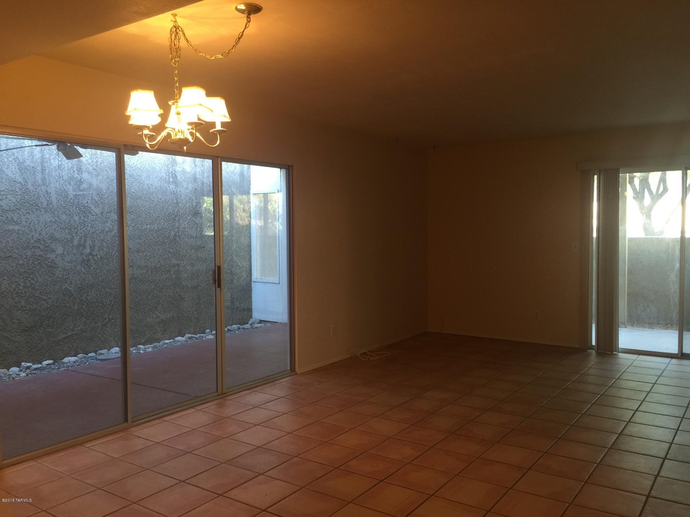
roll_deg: -0.1
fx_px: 578
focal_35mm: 29
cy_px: 258
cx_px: 345
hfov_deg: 61.7
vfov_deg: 48.2
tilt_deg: -2.1
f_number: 2.2
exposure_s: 1/15
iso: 50
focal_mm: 4.15
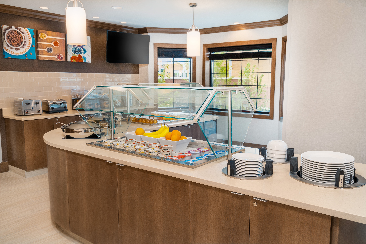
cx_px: 183
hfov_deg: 60.3
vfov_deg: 42.3
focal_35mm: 31
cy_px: 122
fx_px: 315
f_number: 8
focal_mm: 31
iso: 400
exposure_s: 1/13
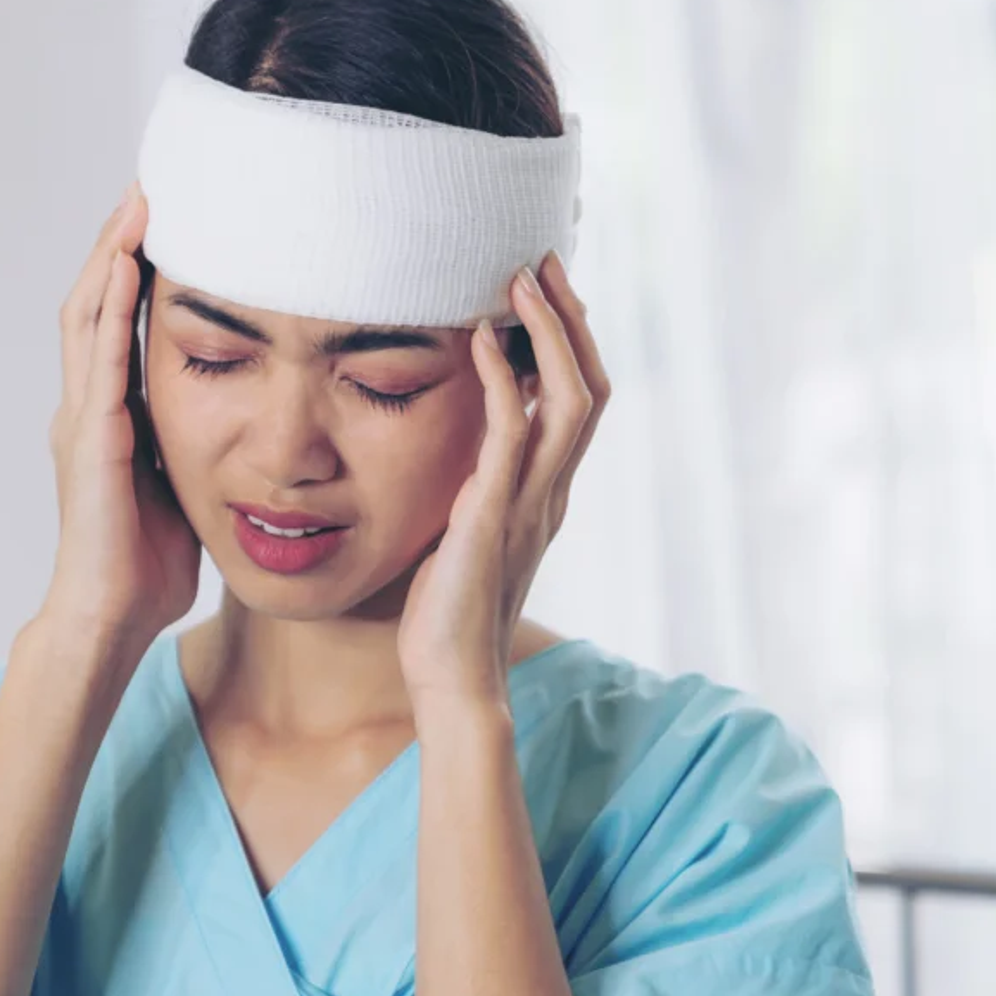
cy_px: 495
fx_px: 3190
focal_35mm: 98
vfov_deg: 17.7
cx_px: 535
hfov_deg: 17.7
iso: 200
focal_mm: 65
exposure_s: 1/100
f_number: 2.8
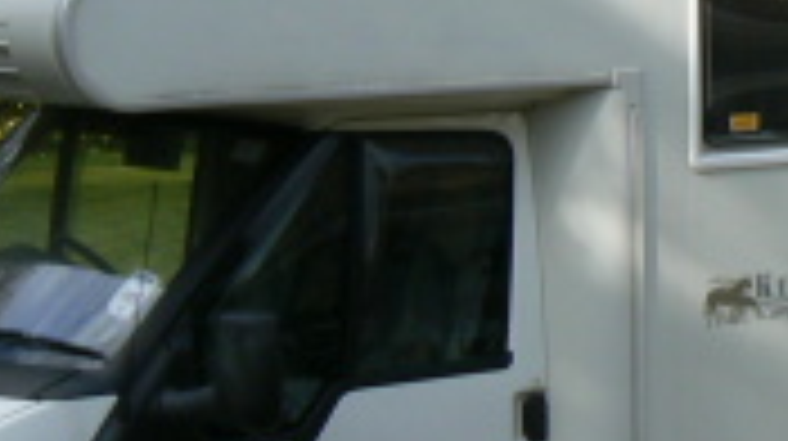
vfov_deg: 10.2
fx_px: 2463
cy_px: 212
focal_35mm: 118
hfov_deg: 18.0
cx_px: 626
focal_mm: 6
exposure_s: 1/250
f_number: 5.6
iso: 80
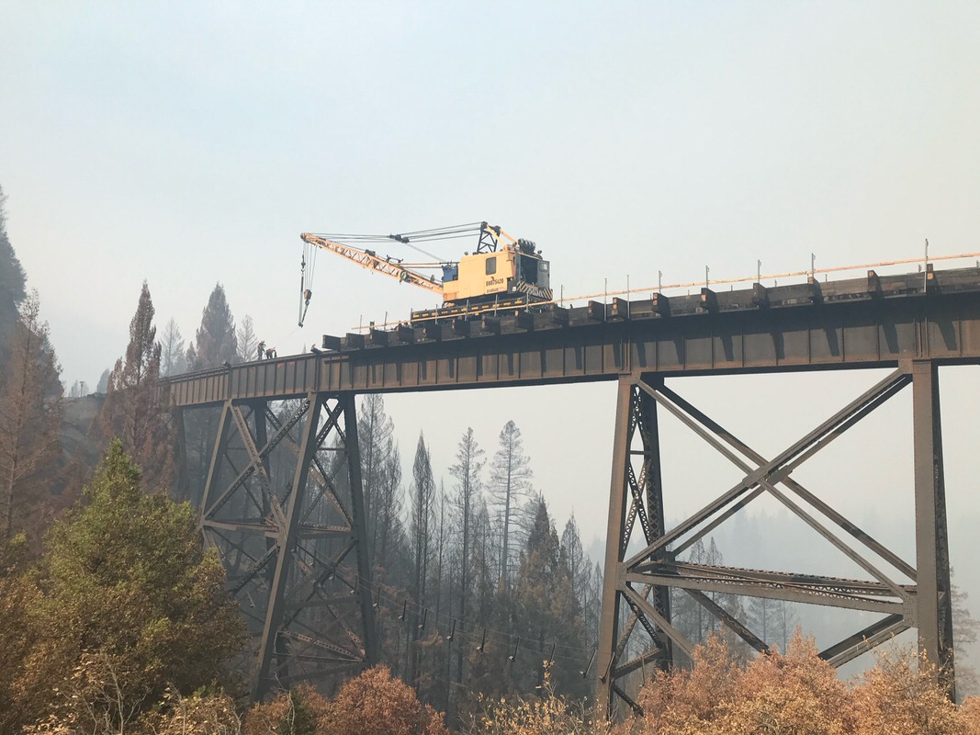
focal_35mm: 28
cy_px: 368
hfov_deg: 63.4
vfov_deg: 49.7
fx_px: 793
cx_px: 490
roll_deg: -1.8
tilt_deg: +5.7
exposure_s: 1/2519
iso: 20
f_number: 1.8
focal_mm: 3.99
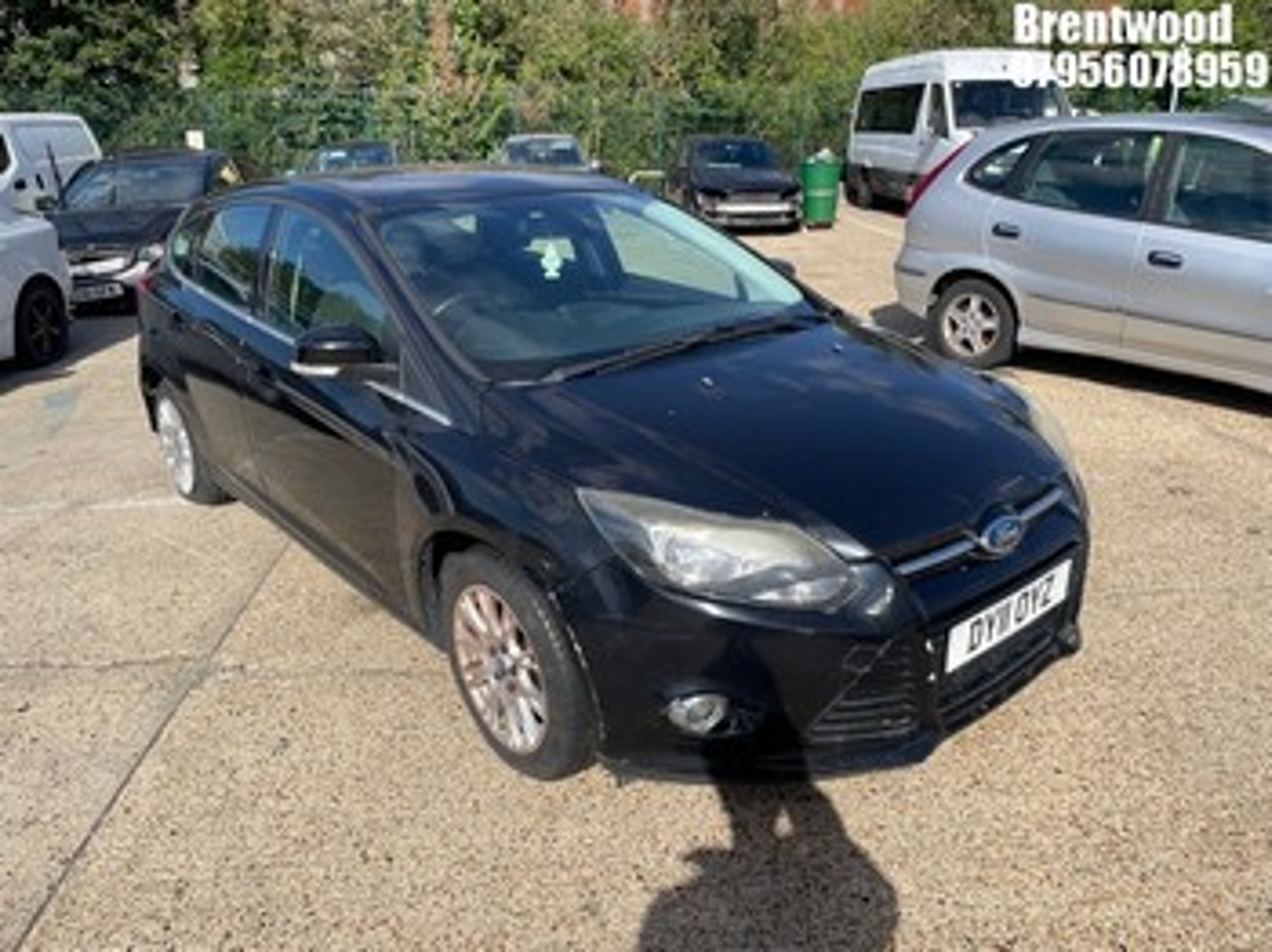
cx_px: 636
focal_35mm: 26
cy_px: 476
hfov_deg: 67.3
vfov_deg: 53.0
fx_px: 955
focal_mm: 4.2
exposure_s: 1/2747
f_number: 1.6
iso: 32
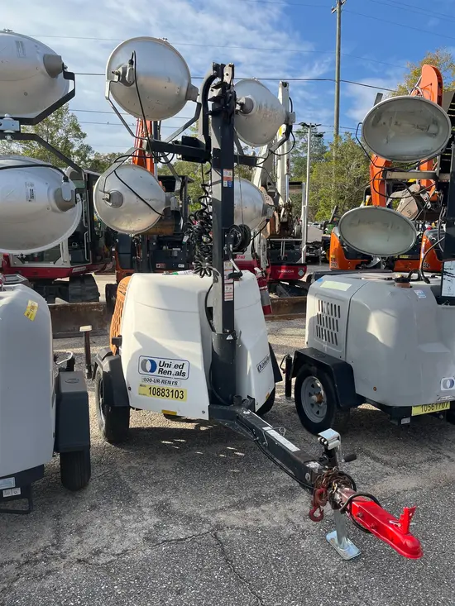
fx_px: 456
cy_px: 303
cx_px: 228
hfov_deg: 53.1
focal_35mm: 26
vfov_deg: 67.3
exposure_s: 1/1832
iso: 50
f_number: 1.6
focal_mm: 5.1
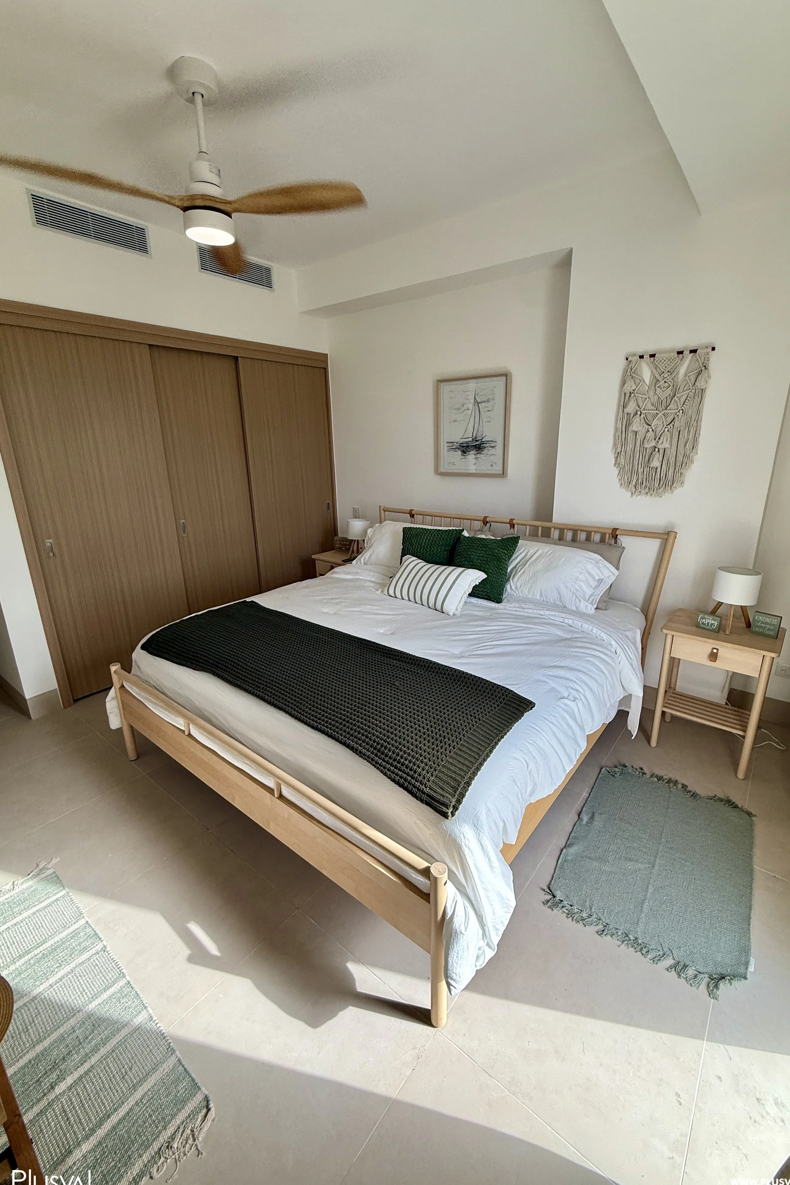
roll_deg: +0.1
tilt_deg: -16.7
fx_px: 494
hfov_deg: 77.3
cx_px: 405
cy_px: 588
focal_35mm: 15
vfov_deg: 100.4
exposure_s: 1/133
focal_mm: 2.22
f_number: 2.2
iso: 64
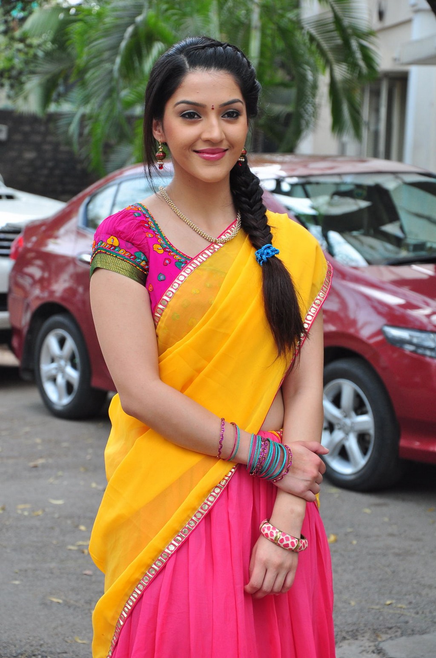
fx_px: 1804
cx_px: 218
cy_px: 329
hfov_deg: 13.8
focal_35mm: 99
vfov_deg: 20.6
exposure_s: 1/125
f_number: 6.3
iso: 500
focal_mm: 66
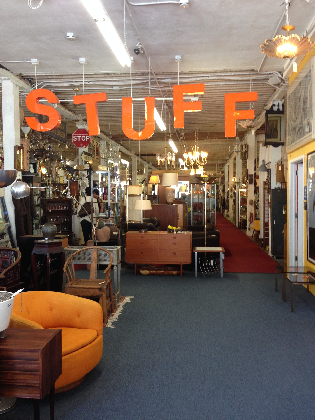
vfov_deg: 55.4
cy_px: 210
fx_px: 400
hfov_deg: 42.9
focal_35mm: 33
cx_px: 158
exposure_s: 1/20
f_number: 2.4
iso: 100
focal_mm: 4.12
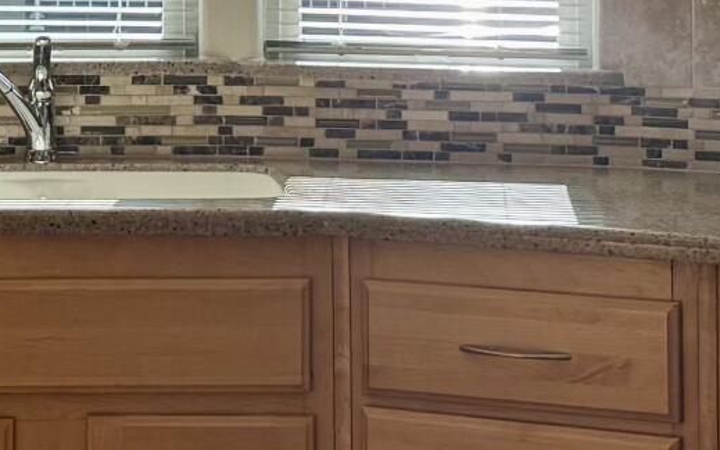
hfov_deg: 14.1
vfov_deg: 8.7
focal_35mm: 147
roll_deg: +0.1
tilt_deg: +0.5
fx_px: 2884
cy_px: -218
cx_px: 98
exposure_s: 1/1046
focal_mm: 6.76
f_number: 1.78
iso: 100
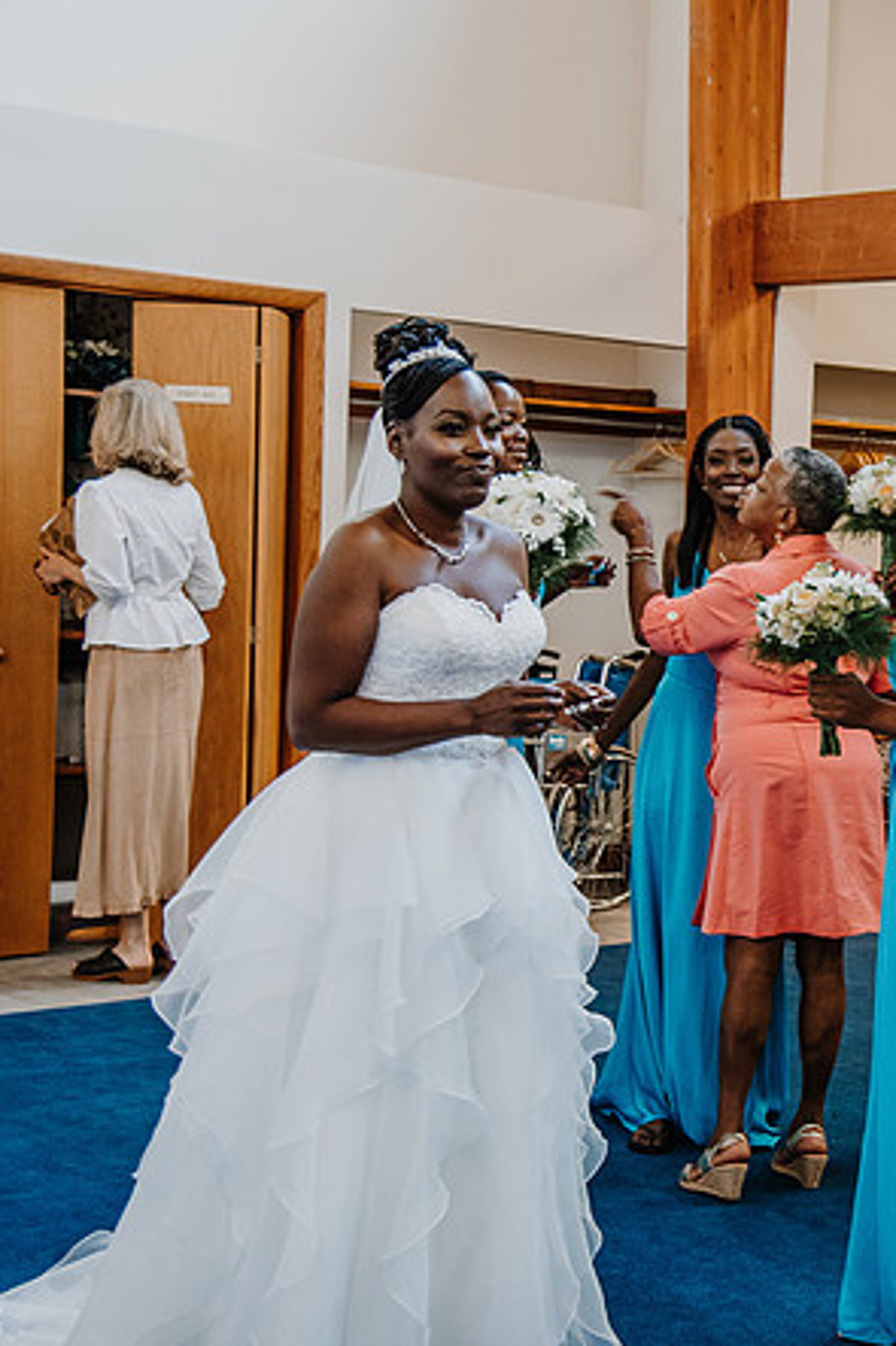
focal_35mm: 67
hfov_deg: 19.7
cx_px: 900
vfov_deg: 30.1
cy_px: 675
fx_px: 2503
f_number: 4
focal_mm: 44
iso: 1000
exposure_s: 1/60
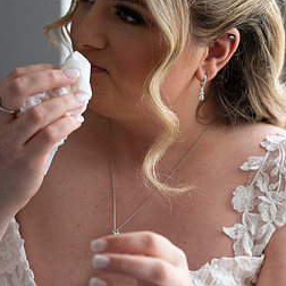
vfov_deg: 13.5
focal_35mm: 129
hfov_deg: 13.5
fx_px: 1206
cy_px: 143
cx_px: 158
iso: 1600
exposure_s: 1/800
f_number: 4
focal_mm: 85
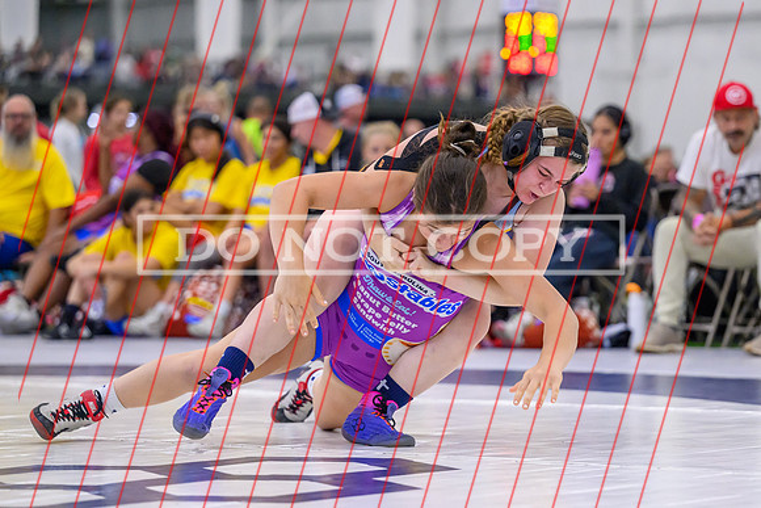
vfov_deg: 9.3
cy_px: 264
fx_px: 3135
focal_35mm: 148
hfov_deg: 13.8
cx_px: 418
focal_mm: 120
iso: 6400
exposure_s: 1/800
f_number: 2.8
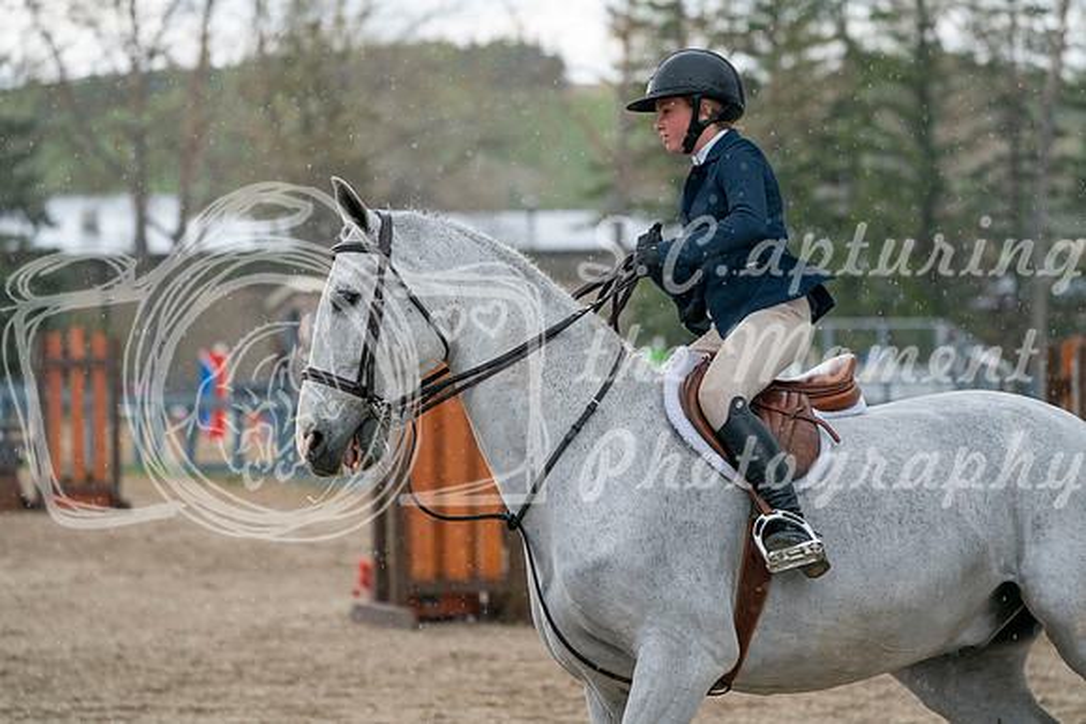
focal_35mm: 200
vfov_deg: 6.9
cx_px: 543
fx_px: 6034
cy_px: 362
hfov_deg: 10.3
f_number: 5.6
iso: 2000
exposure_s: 1/1250
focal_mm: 200
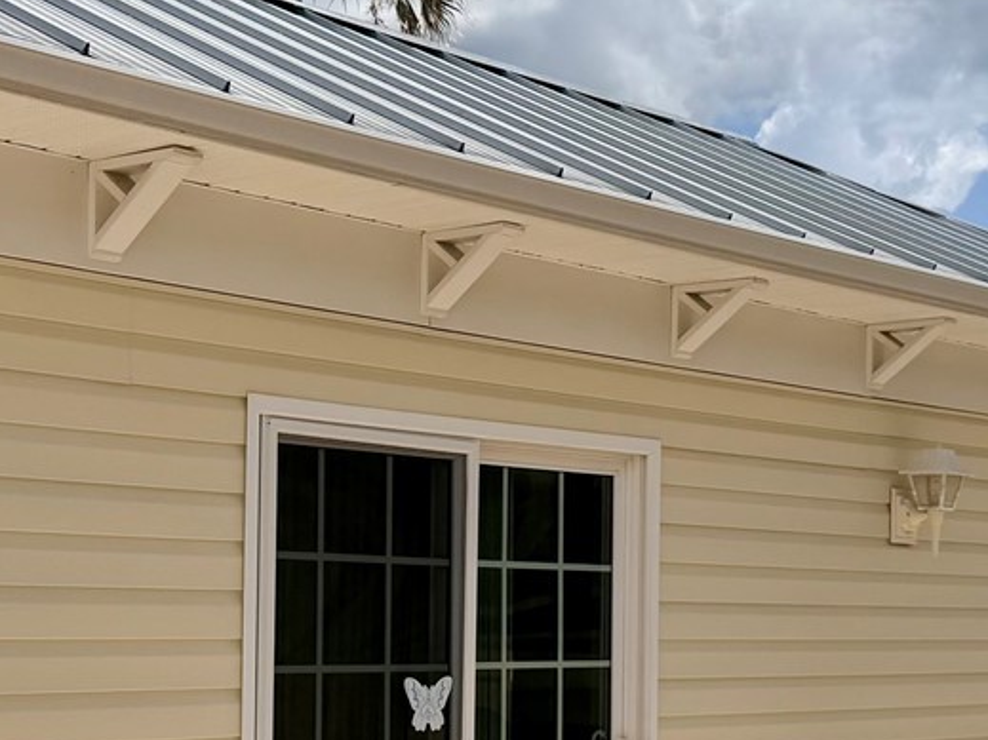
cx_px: 381
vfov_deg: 19.7
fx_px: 2112
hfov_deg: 26.3
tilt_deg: +0.7
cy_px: 584
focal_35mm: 74
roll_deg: -0.1
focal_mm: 6.76
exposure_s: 1/10309
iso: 80
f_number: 1.78
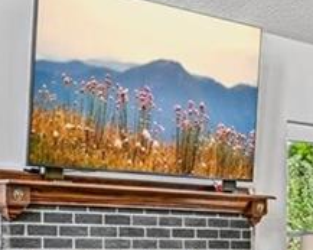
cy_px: 233
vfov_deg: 15.6
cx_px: 176
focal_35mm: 97
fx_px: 897
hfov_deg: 19.8
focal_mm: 14
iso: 180
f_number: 8
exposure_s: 1/15
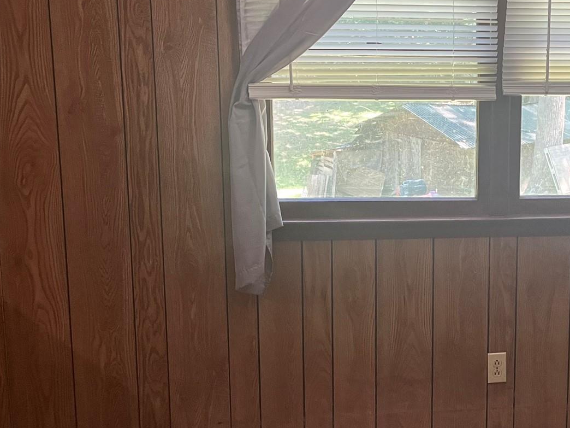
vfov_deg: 28.5
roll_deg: -0.8
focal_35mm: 51
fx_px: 840
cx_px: 481
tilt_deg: -12.0
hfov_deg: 35.9
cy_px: 176
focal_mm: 5.1
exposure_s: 1/60
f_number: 1.6
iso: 160
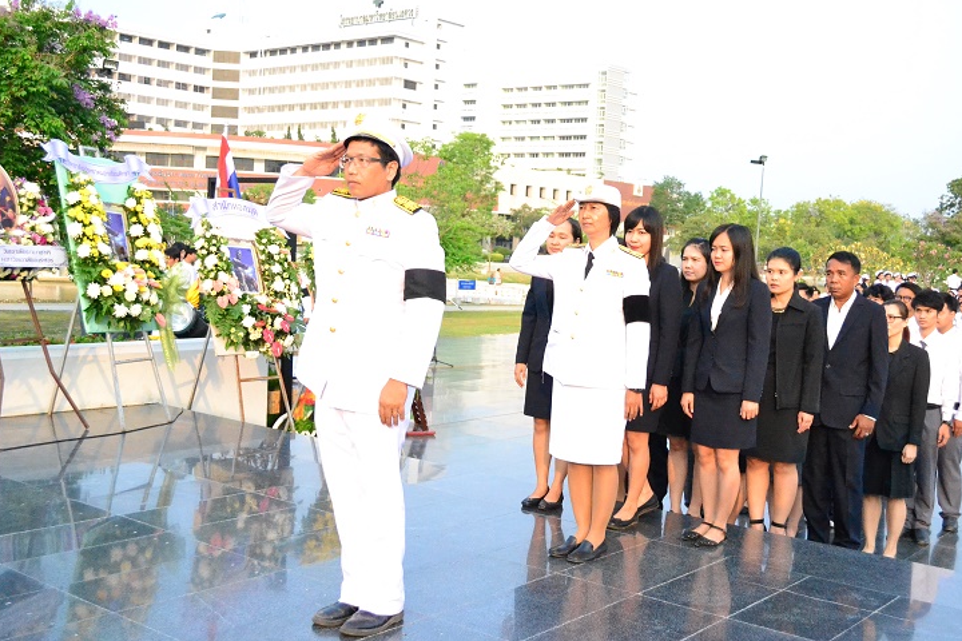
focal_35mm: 40
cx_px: 528
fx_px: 1069
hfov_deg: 48.4
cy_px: 340
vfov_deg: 33.4
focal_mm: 24
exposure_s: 1/4000
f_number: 5
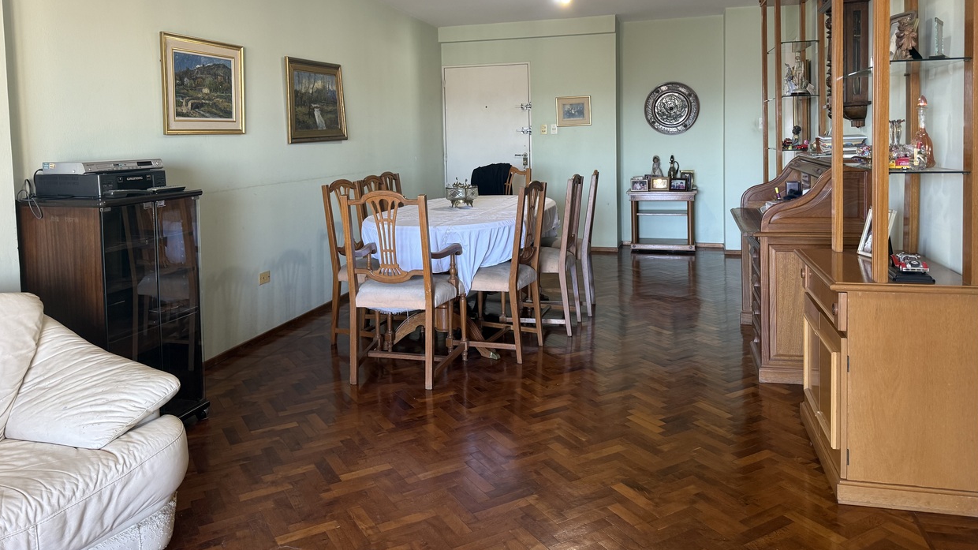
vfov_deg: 42.2
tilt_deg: -2.9
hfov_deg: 69.9
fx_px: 700
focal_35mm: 27
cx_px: 491
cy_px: 175
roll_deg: +1.7
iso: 200
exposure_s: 1/106
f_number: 1.78
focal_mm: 6.76
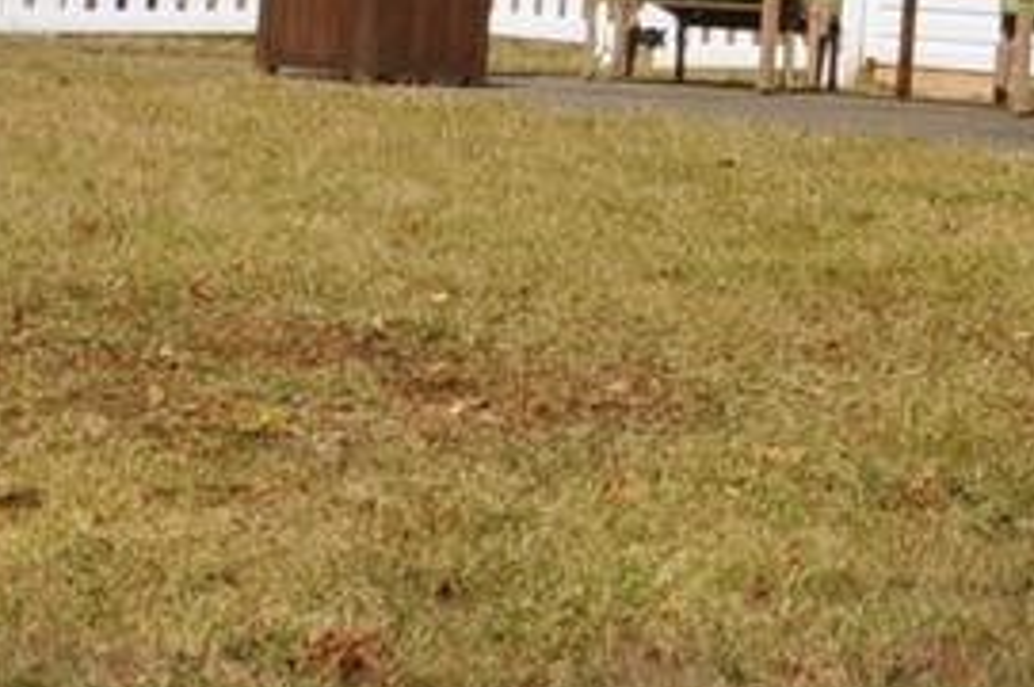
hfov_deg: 9.1
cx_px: 2453
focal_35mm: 204
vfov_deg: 6.6
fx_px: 5852
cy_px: -504
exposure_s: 1/500
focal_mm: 18
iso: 200
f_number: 11
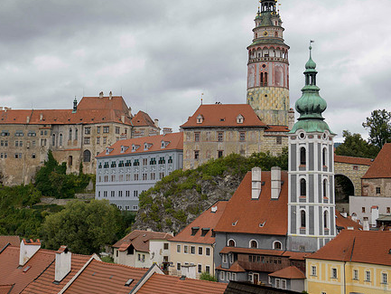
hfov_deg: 30.1
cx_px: 140
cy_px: 125
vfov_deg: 22.9
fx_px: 723
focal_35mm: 64
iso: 64
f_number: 5.6
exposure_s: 1/320
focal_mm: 48
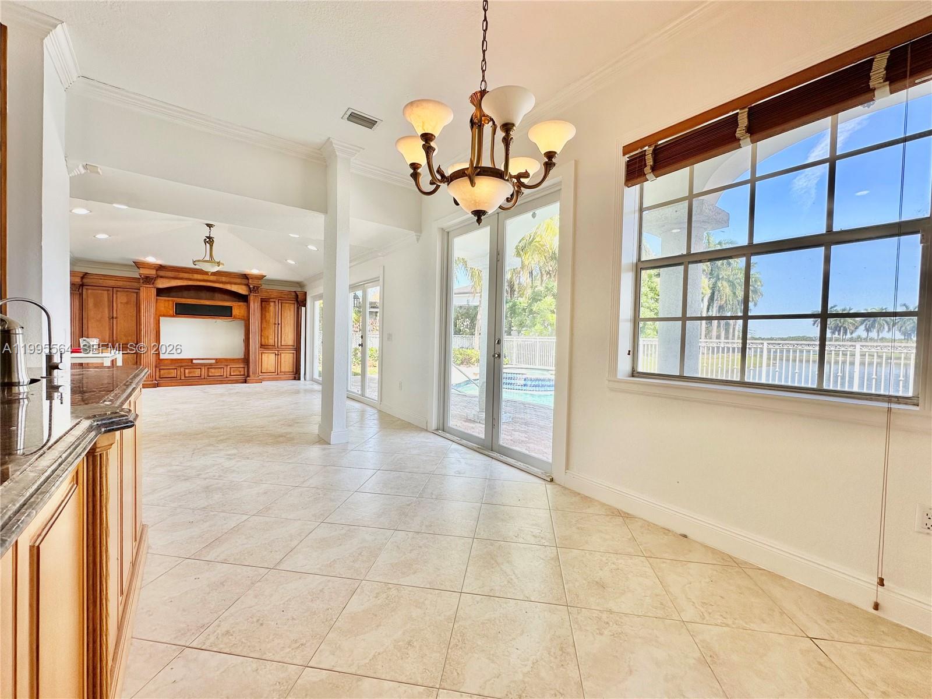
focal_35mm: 14
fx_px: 377
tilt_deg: -1.8
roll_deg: -1.8
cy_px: 350
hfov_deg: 102.1
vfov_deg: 85.7
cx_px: 466
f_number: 2.2
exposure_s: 1/224
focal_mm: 2.22
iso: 40
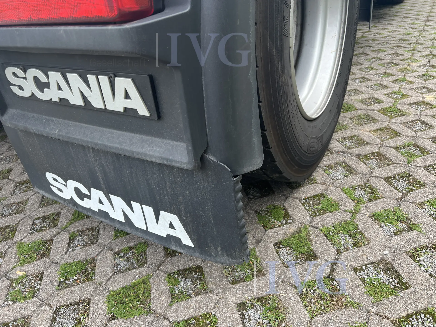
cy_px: 164
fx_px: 327
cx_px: 218
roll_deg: +7.1
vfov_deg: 53.1
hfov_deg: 67.3
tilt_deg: -28.5
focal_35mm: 26
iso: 40
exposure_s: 1/275
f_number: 1.5
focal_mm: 5.7
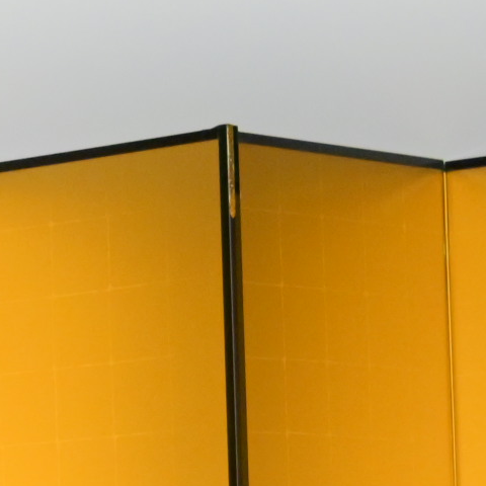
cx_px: -575
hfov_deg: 5.4
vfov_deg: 5.5
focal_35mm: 319
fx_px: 5067
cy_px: 474
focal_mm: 45
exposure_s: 1/250
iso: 3200
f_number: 5.6
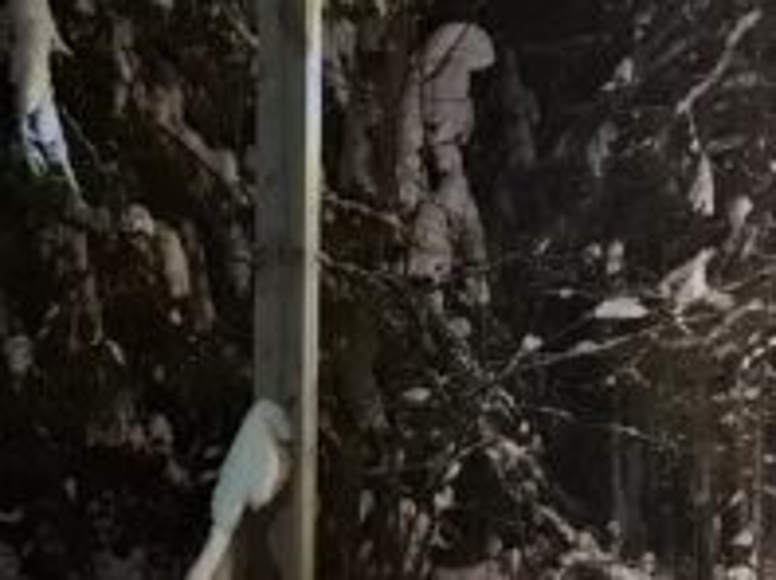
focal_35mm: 93
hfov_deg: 18.0
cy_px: 474
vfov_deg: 15.7
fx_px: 2082
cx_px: 1282
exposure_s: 1/33
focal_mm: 5.54
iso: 320
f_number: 1.8
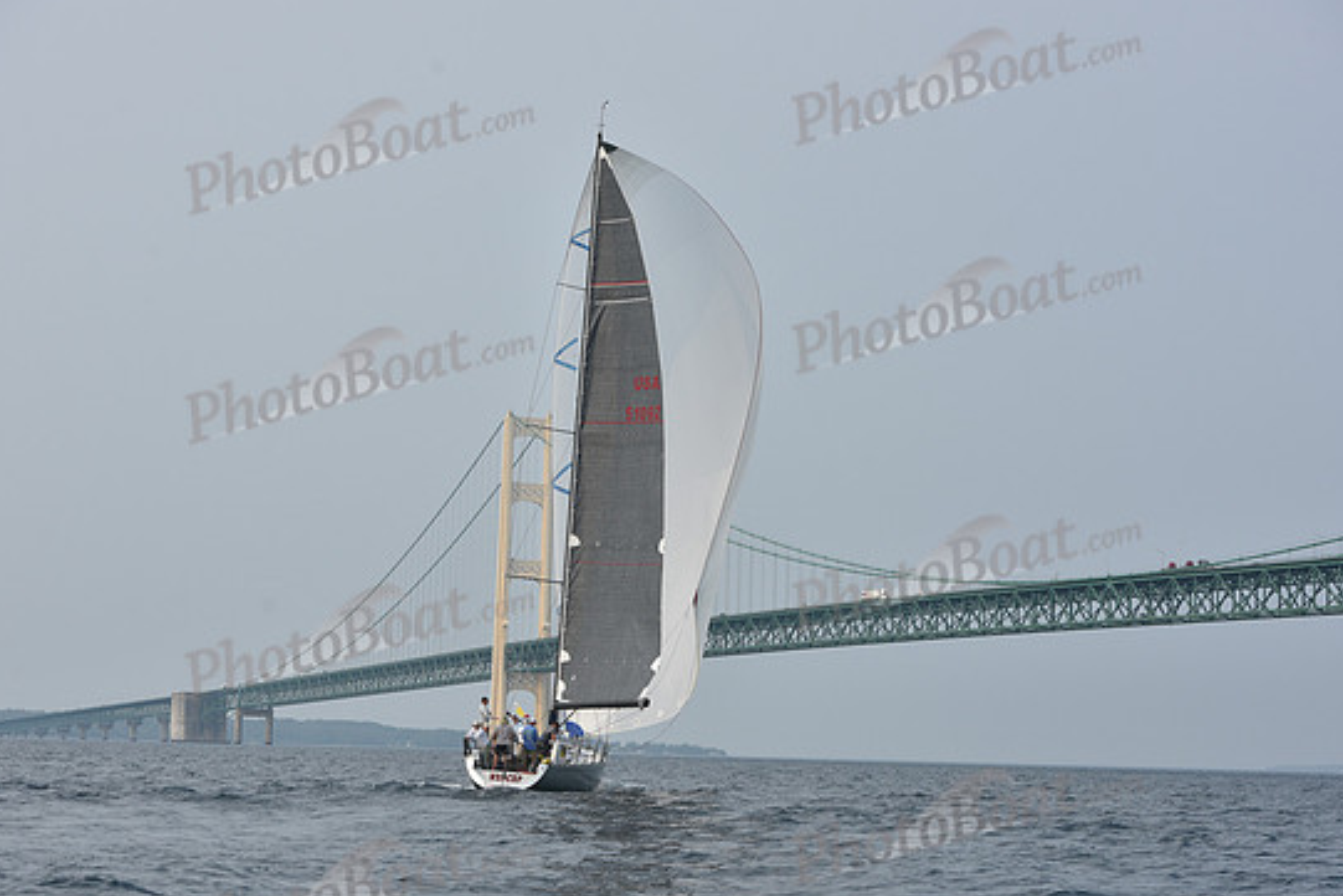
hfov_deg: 27.0
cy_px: 473
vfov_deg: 18.2
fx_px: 2798
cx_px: 665
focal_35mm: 75
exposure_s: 1/1250
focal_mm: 70
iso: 250
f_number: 7.1
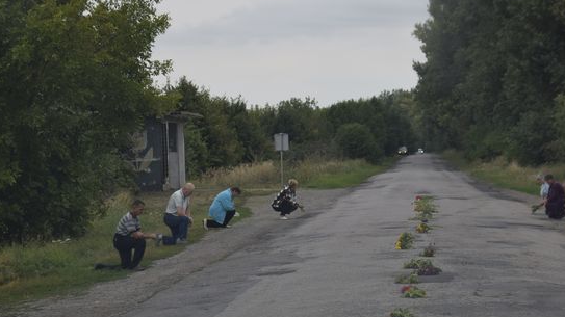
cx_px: 334
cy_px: 227
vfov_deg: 10.7
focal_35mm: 113
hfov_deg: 18.9
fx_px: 1692
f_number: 5.6
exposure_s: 1/400
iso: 200
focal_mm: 52
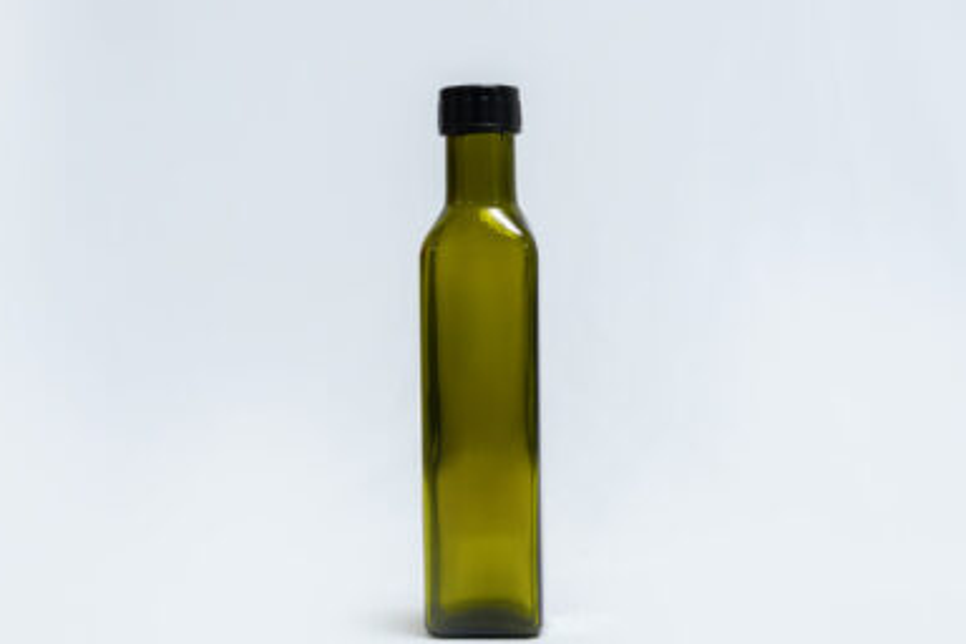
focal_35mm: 65
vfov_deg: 20.9
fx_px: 1744
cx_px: 465
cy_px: 341
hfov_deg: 31.0
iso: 2500
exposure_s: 1/125
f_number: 10
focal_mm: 39
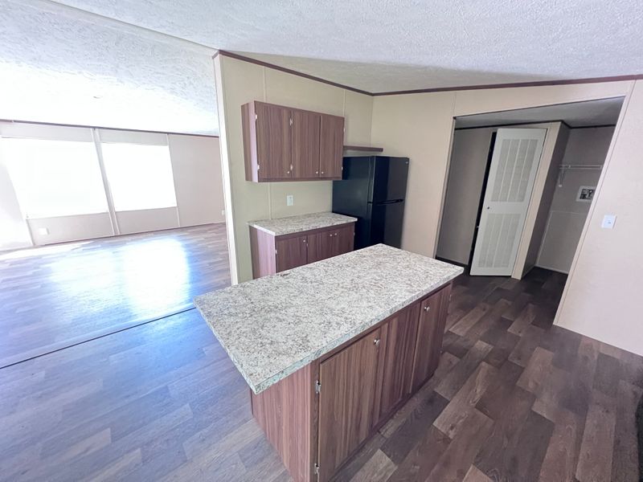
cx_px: 322
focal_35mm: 13
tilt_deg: -17.0
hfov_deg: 106.2
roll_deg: -0.4
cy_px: 241
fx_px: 241
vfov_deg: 89.9
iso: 1250
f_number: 1.8
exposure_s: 1/30
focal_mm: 1.57
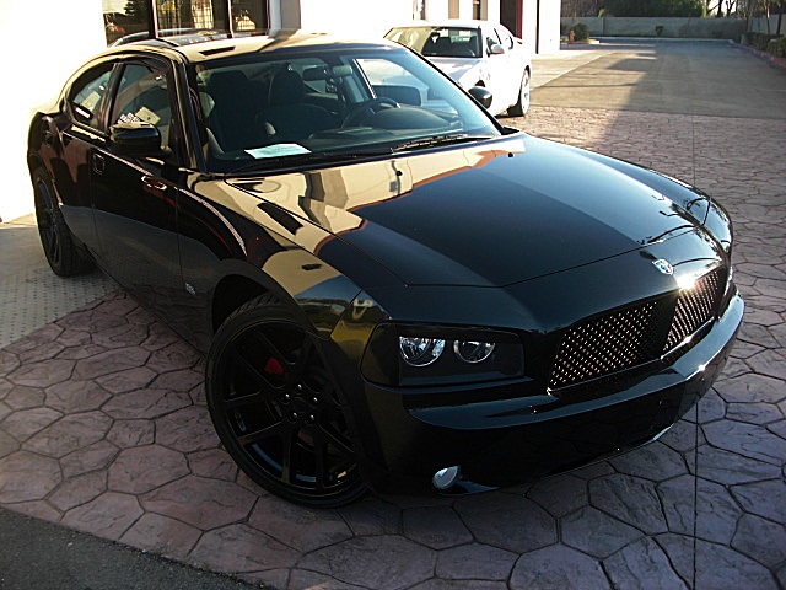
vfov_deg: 39.7
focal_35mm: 36
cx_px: 393
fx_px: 817
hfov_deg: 51.4
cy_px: 295
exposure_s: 1/160
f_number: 2.8
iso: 50
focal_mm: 6.3
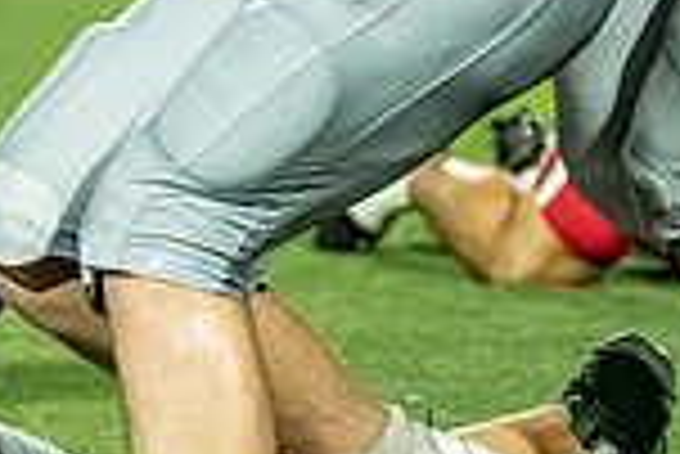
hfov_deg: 3.6
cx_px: -475
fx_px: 10909
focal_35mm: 577
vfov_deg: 2.4
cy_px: 335
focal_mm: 88
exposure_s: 1/1250
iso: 6400
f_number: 2.8
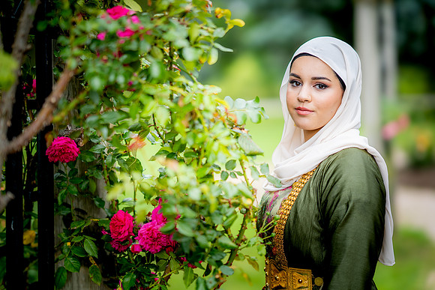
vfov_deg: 16.1
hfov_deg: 23.9
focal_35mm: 85
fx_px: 1027
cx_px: 218
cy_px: 145
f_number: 1.4
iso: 100
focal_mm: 85
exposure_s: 1/2000
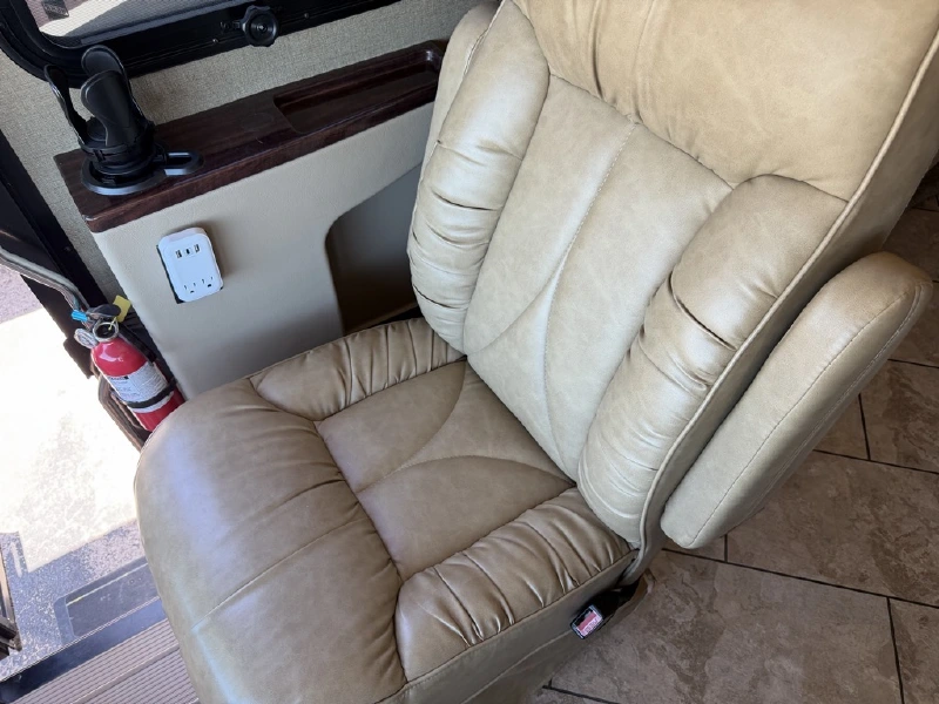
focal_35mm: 24
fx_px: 651
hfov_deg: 71.6
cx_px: 470
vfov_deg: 56.8
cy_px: 352
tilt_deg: -50.8
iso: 80
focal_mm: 6.76
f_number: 1.78
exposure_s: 1/121
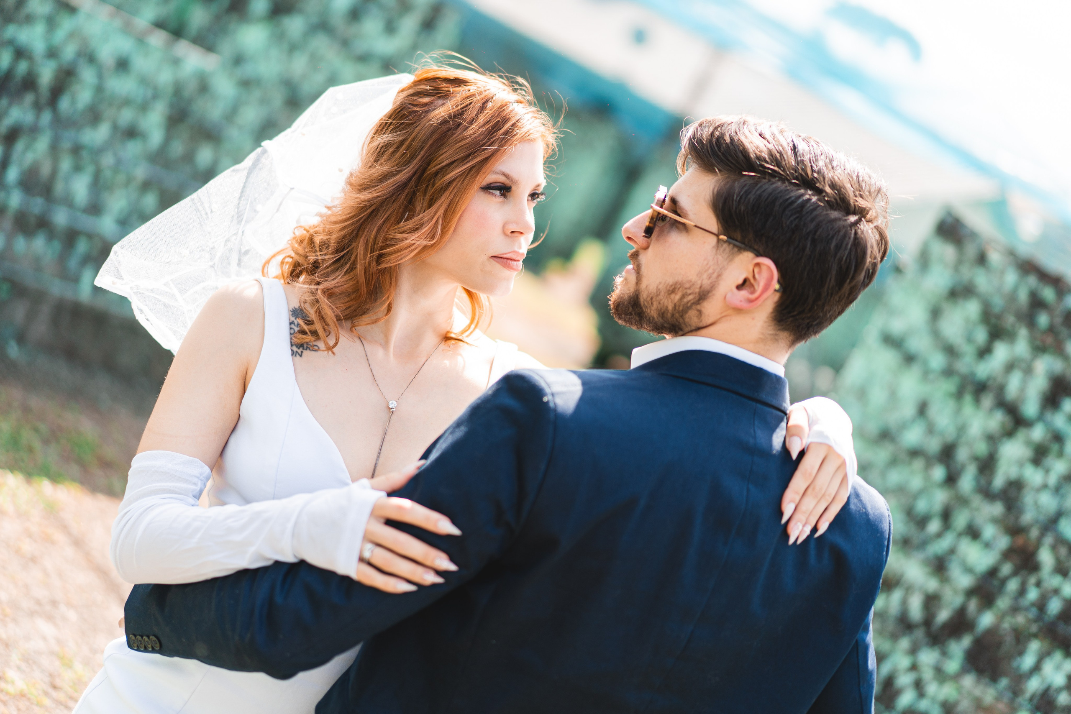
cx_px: 536
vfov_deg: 24.6
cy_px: 357
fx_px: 1636
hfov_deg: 36.2
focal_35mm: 55
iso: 160
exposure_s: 1/1000
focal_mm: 55
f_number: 1.8
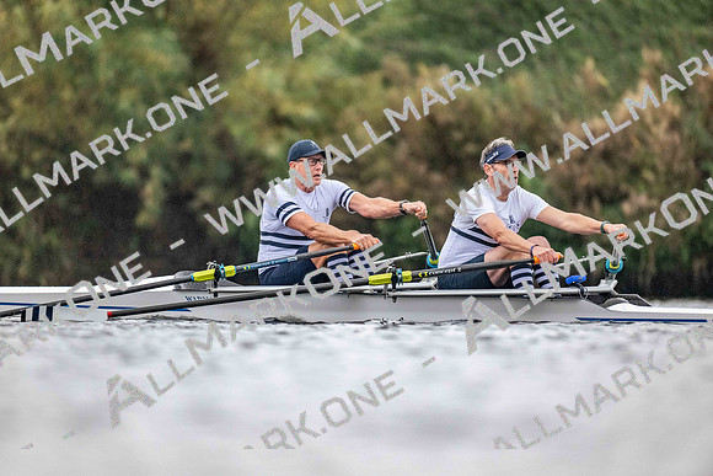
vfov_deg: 2.3
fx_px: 11886
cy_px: 238
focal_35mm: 600
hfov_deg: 3.4
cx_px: 356
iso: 4500
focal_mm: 600
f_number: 4
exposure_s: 1/2500
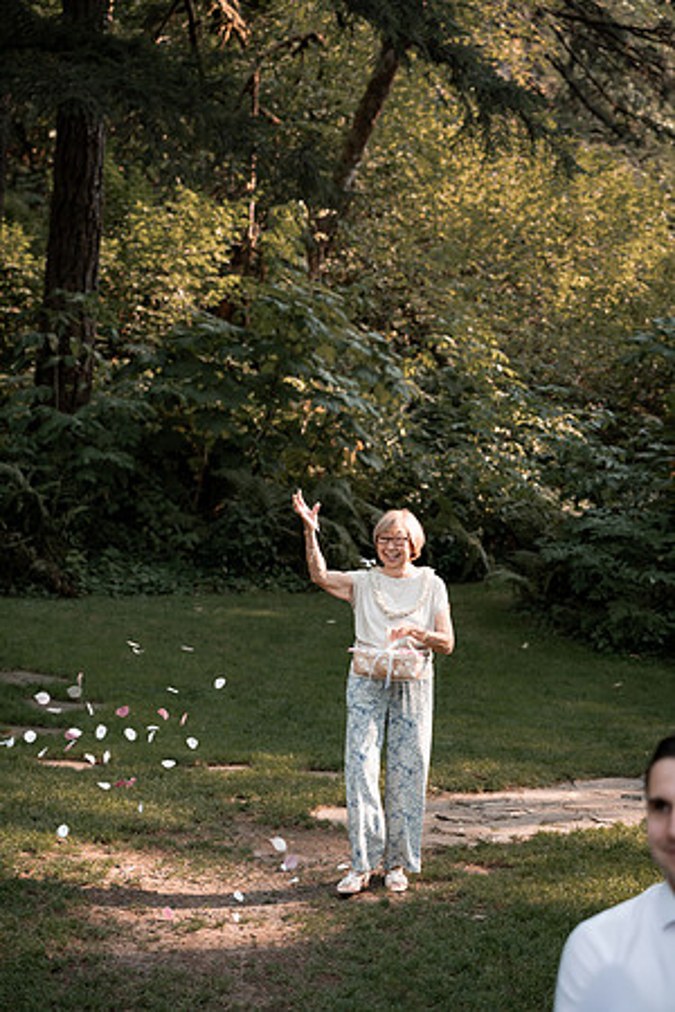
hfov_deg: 21.9
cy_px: 506
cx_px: 338
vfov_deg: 32.4
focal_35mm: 62
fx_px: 1744
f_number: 2.8
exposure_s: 1/500
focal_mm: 62
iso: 200
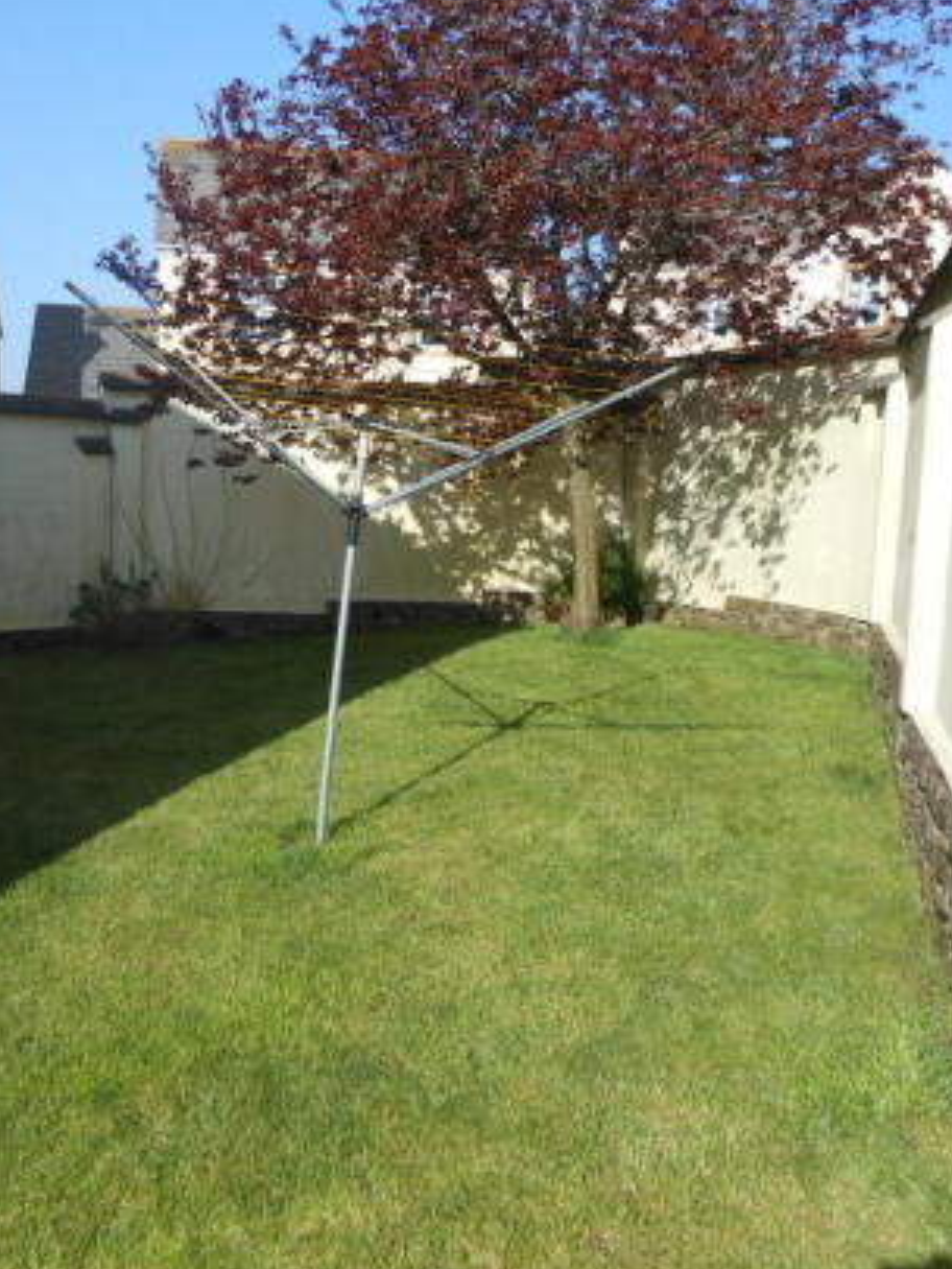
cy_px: 609
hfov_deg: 39.5
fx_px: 1319
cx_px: 380
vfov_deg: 51.3
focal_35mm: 36
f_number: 3.2
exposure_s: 1/800
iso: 80
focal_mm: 4.5
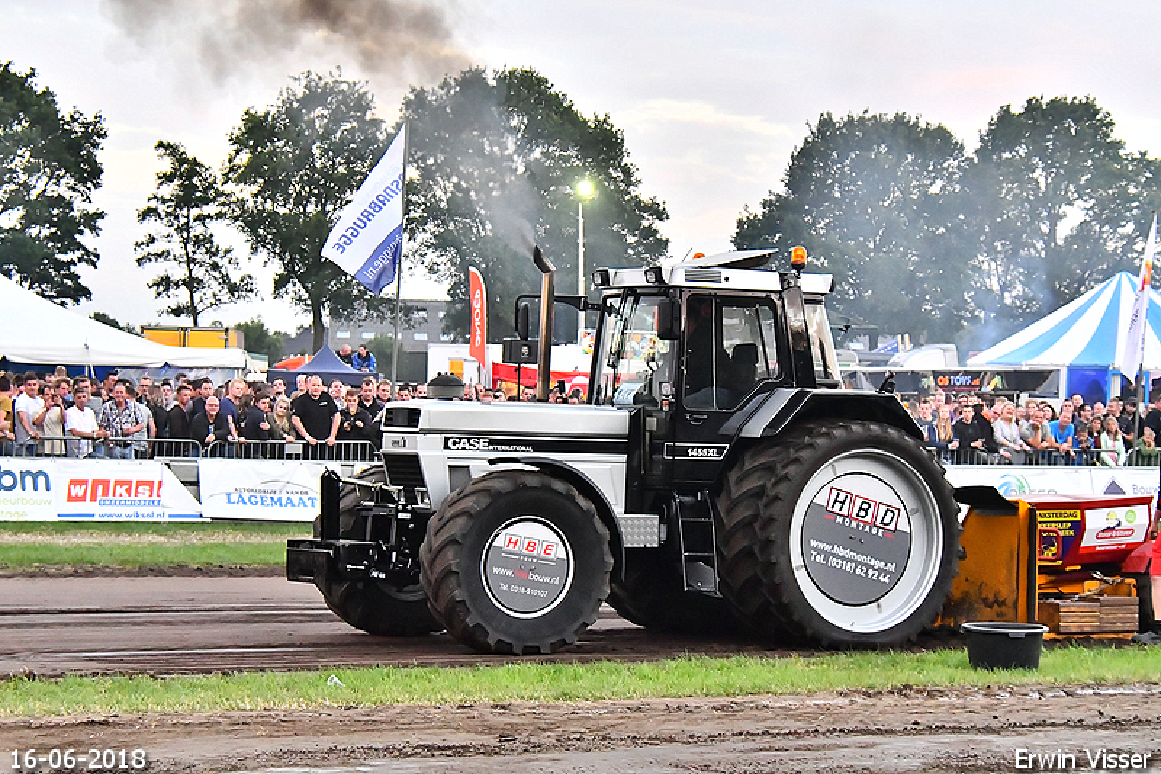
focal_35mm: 102
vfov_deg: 13.4
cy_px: 387
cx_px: 580
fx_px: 3289
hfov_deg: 20.0
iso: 5000
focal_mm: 68
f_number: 5.6
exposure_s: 1/500
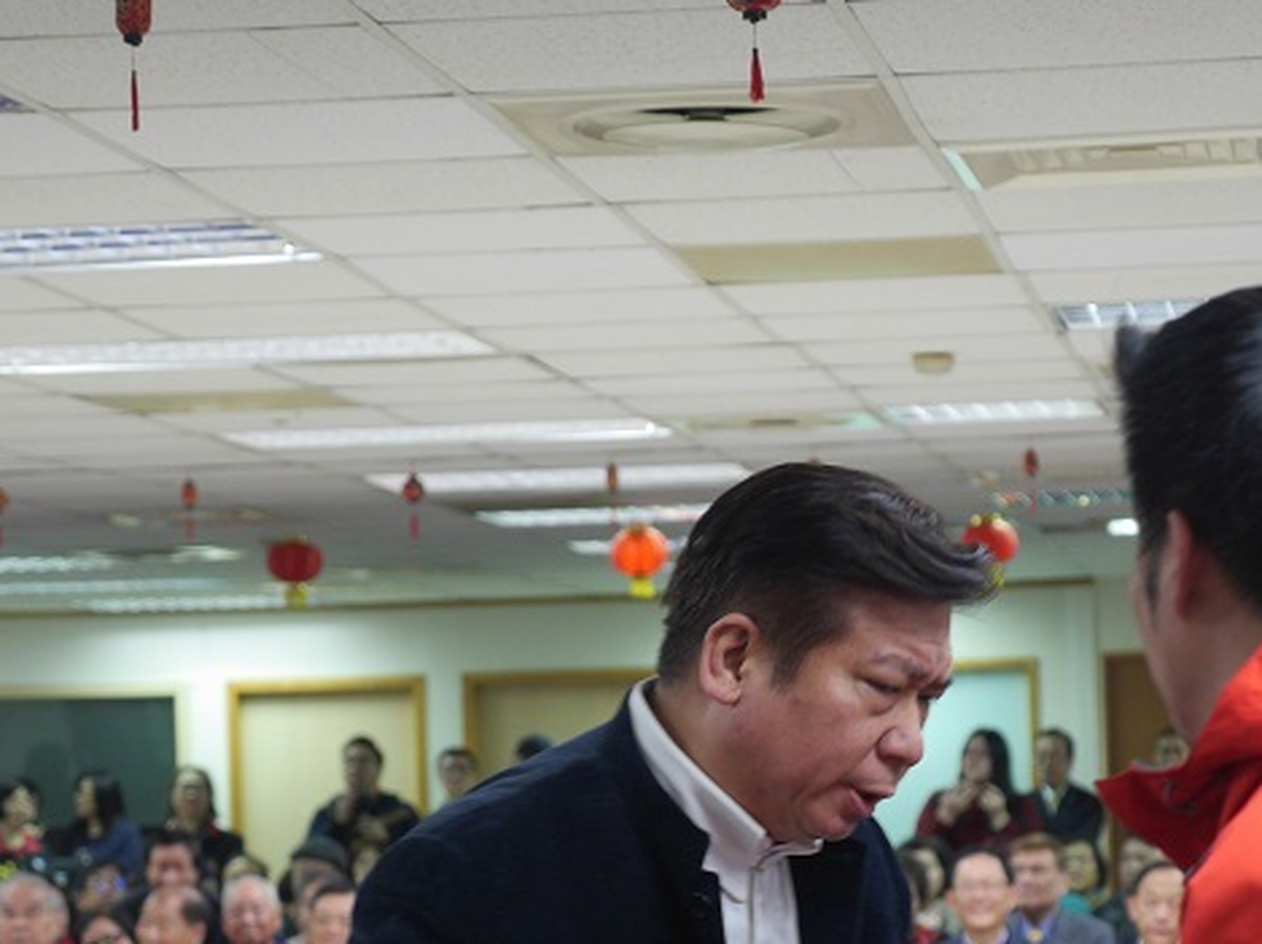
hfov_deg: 15.5
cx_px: 834
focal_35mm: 127
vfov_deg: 11.6
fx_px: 4627
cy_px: 824
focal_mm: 35
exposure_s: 1/80
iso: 400
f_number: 2.8
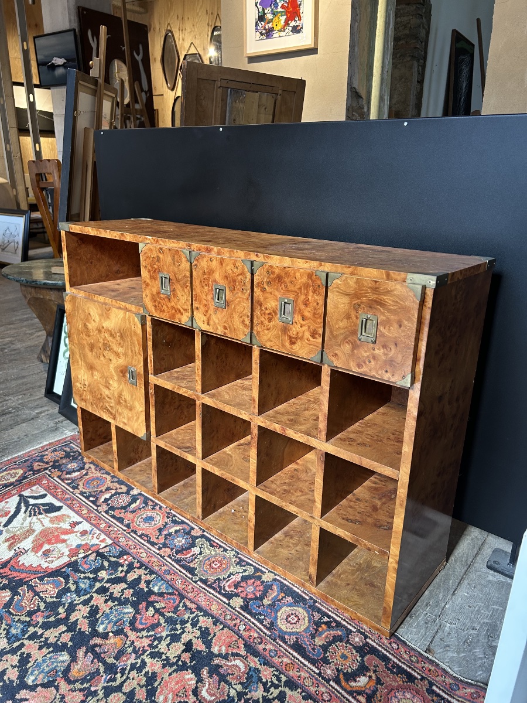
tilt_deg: -18.9
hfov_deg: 53.1
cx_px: 264
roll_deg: +0.5
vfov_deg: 67.3
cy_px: 352
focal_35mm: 26
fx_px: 528
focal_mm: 5.7
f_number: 1.5
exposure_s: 1/121
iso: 80
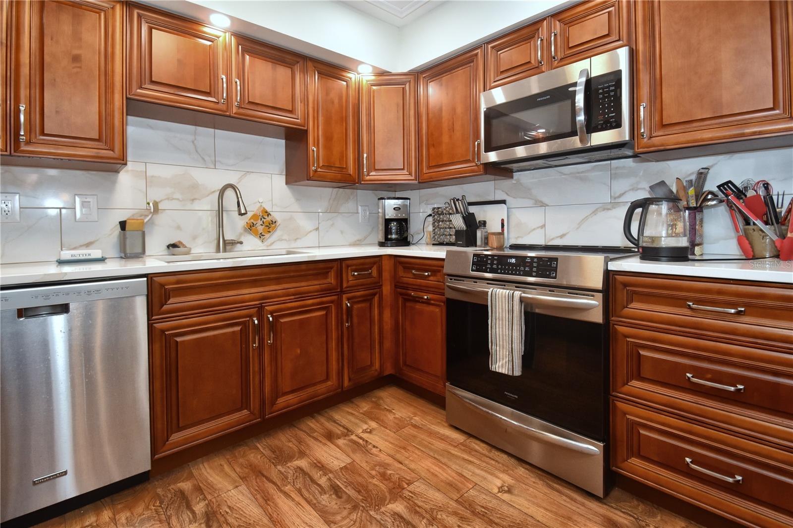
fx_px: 330
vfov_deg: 77.3
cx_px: 396
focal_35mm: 15
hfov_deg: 100.4
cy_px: 264
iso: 800
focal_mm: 10
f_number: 4.5
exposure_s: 1/80
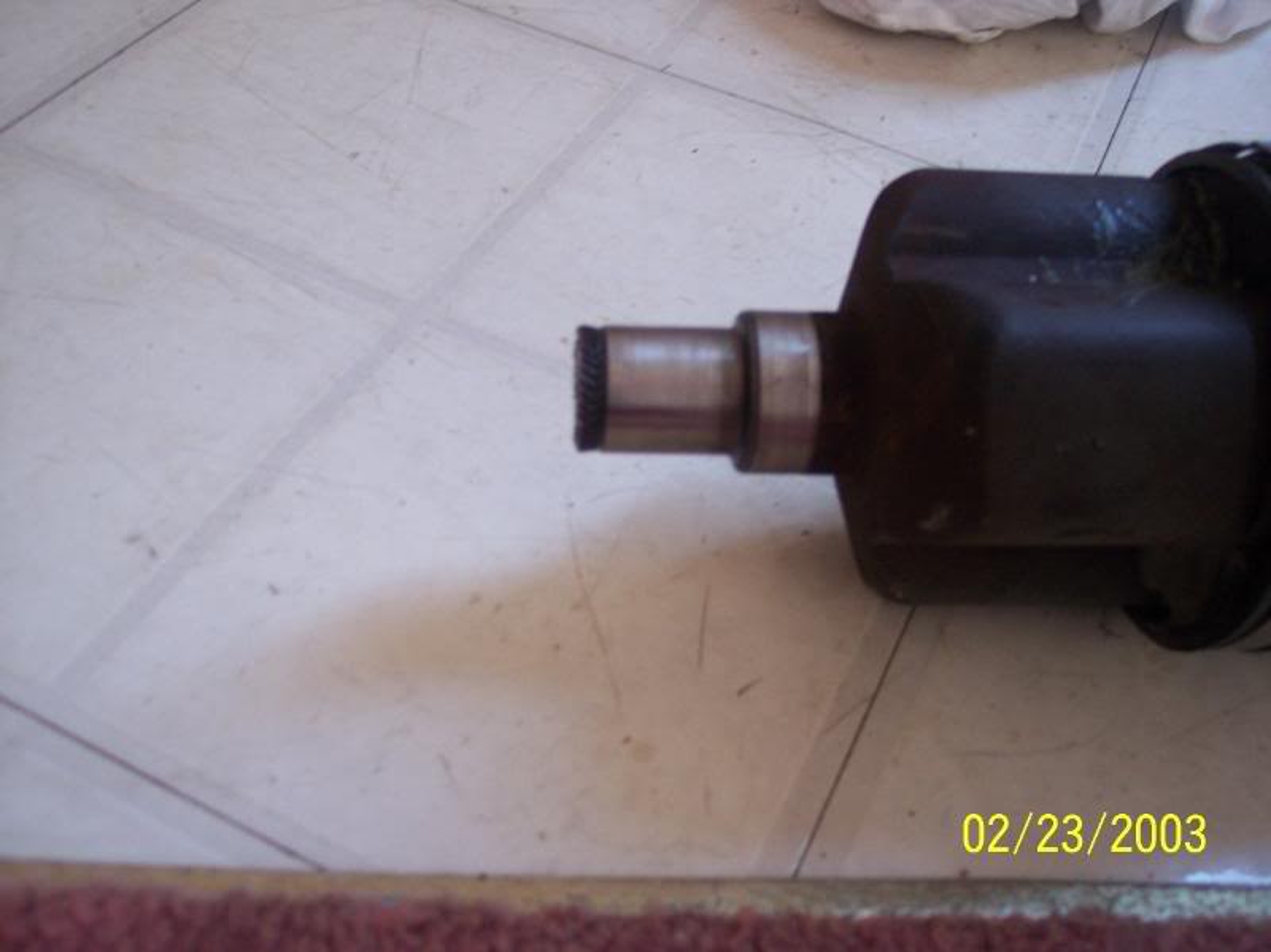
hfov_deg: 49.0
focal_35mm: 38
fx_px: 1394
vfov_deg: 37.7
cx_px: 636
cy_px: 476
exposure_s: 1/10
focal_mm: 8
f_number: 2.8
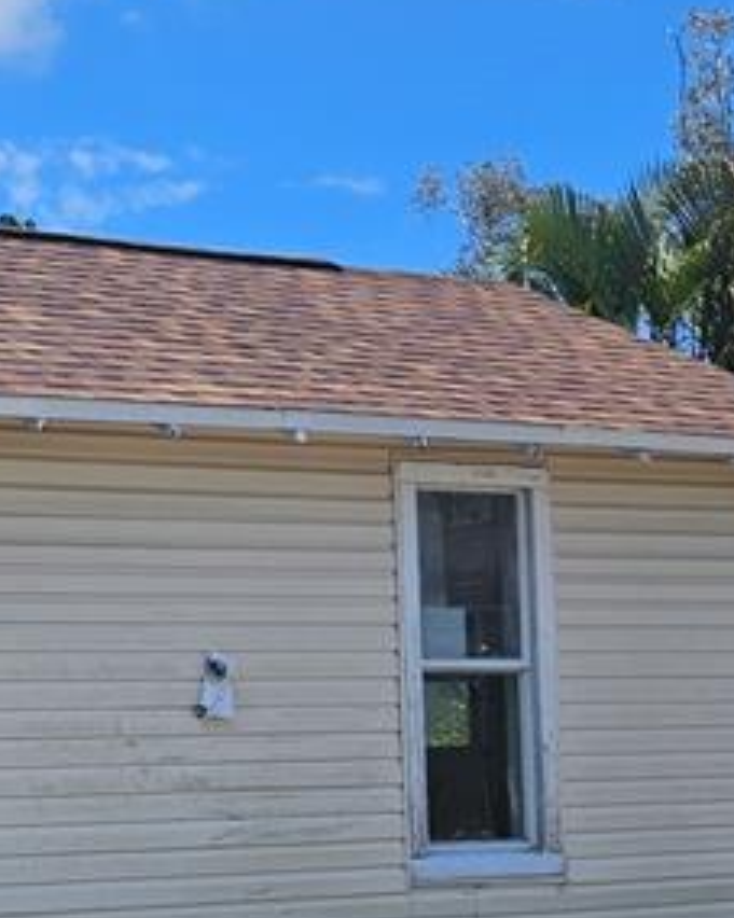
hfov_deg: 17.3
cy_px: 679
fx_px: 2201
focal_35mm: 81
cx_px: -320
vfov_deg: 23.4
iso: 25
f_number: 1.8
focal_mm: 5.4
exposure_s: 1/2128
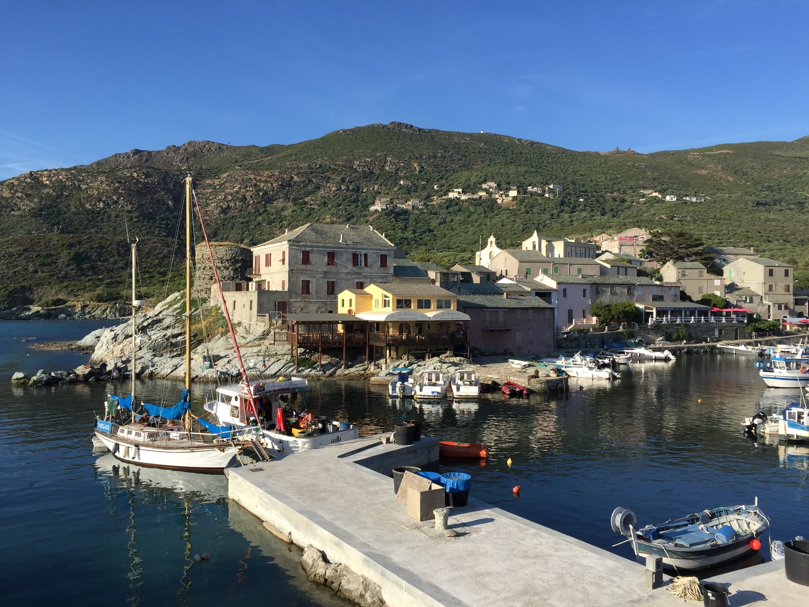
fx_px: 678
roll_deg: -1.2
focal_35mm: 29
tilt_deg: -0.7
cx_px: 404
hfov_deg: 61.7
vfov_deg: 48.2
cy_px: 304
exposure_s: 1/1464
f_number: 2.2
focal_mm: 4.15
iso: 32
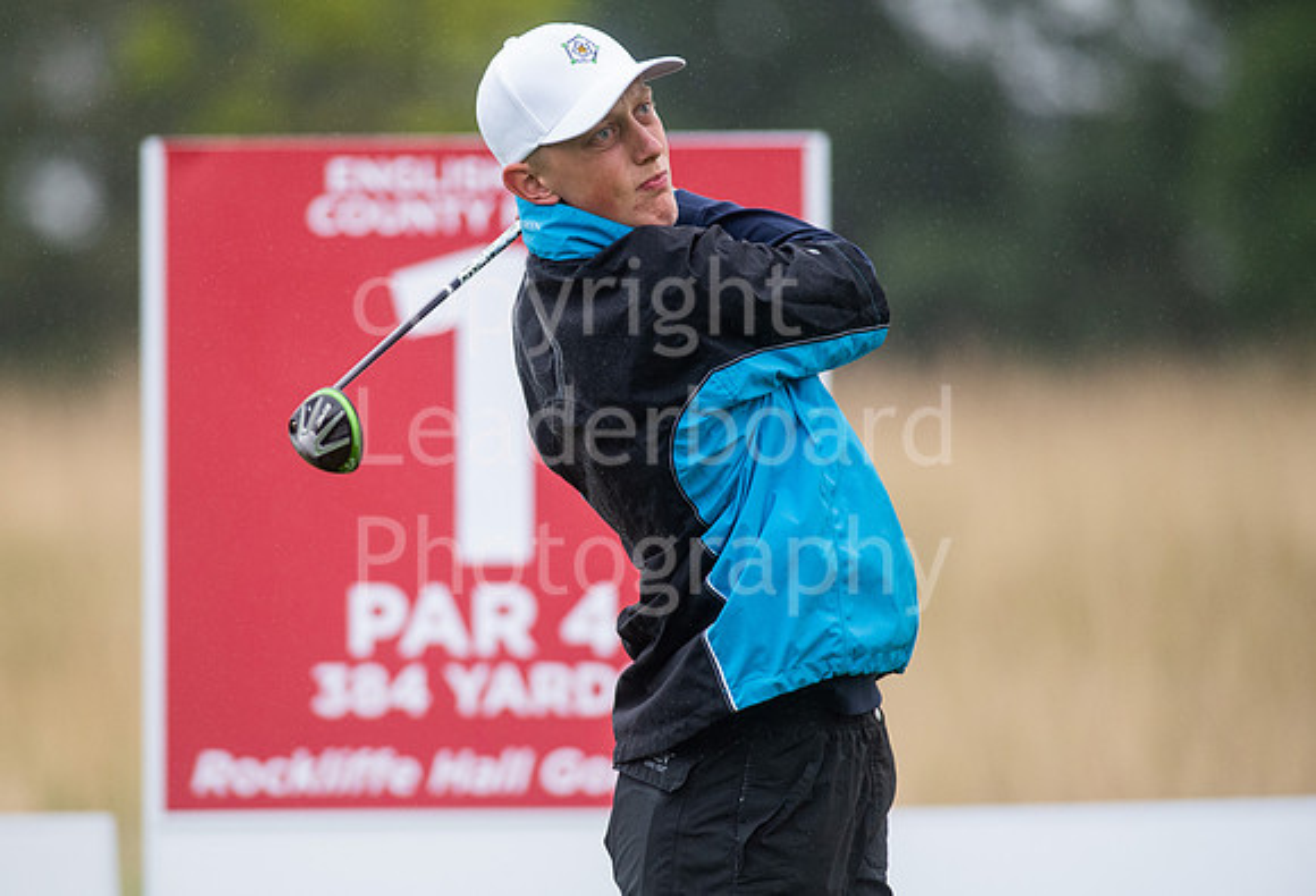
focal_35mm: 361
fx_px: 13284
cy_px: 446
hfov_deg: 5.7
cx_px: 534
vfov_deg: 3.9
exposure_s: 1/1600
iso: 1600
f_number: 4
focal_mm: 300
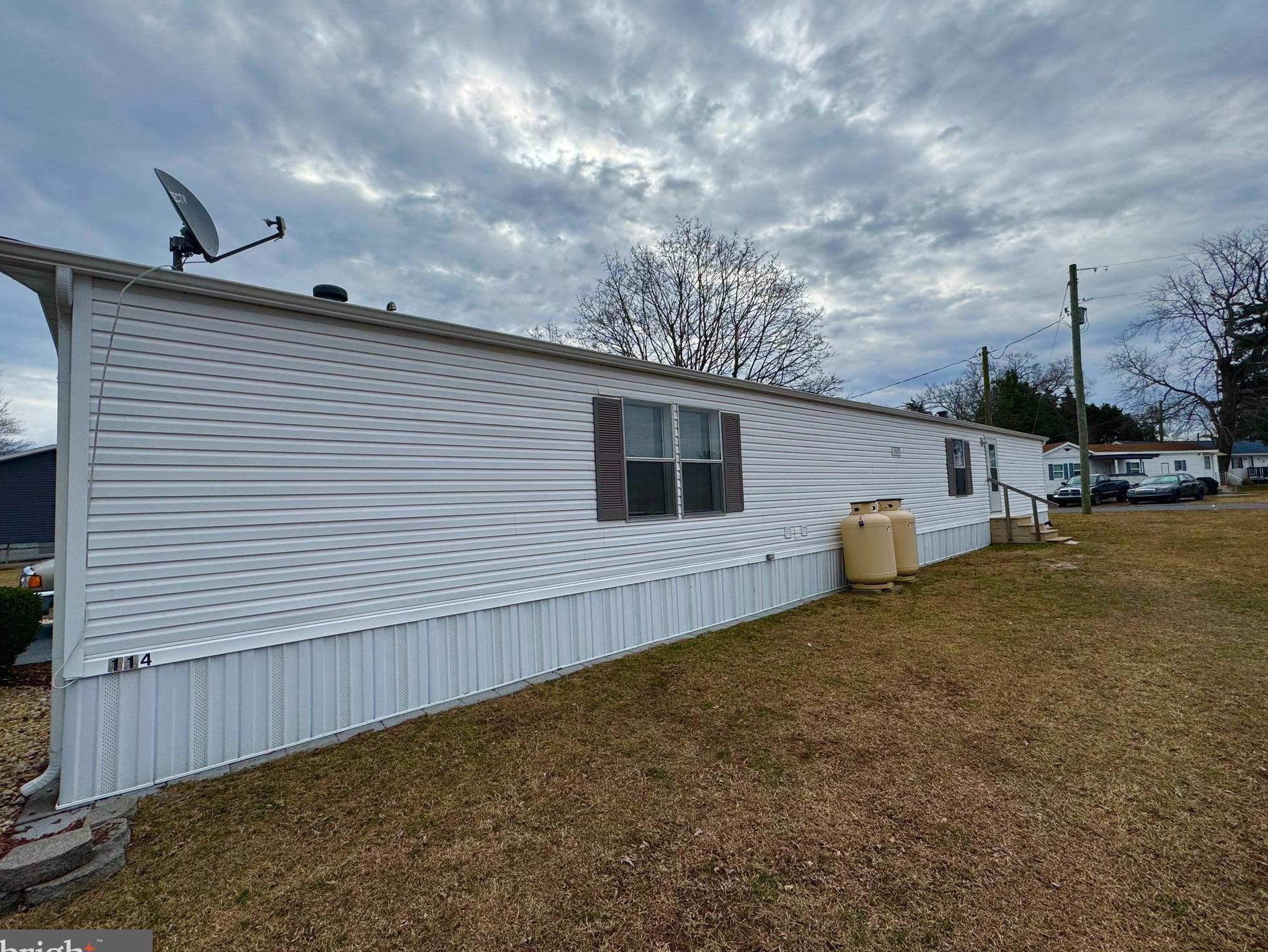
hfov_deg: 98.1
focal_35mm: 15
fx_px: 550
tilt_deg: +3.5
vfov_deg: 81.8
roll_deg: +2.1
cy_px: 474
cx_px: 666
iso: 50
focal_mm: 2.22
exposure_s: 1/2028
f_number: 2.2
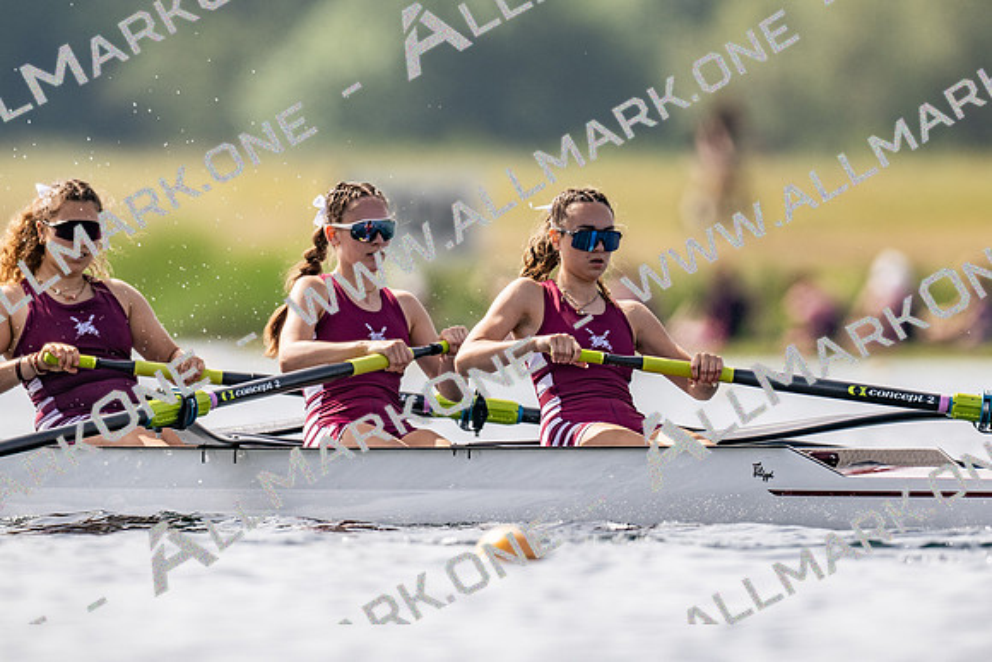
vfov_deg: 1.5
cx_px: 496
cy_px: 331
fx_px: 24817
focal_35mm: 900
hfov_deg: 2.3
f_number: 4
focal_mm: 600
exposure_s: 1/2500
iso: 180
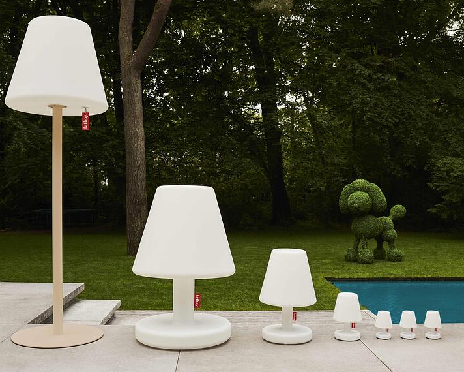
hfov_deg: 45.7
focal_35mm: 40
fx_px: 549
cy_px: 185
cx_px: 207
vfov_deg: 37.4
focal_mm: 35
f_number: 8
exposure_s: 1/320
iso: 500
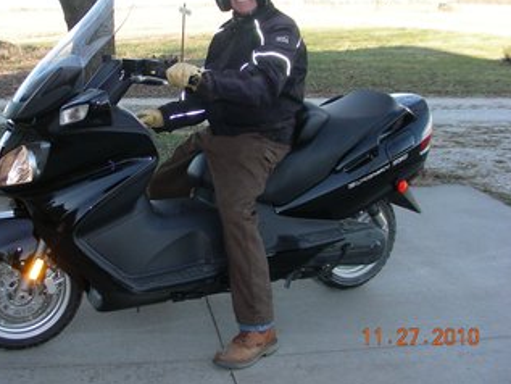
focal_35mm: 48
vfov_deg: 30.2
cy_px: 145
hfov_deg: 39.5
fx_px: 709
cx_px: 201
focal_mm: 6.3
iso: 50
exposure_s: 1/106
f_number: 3.5
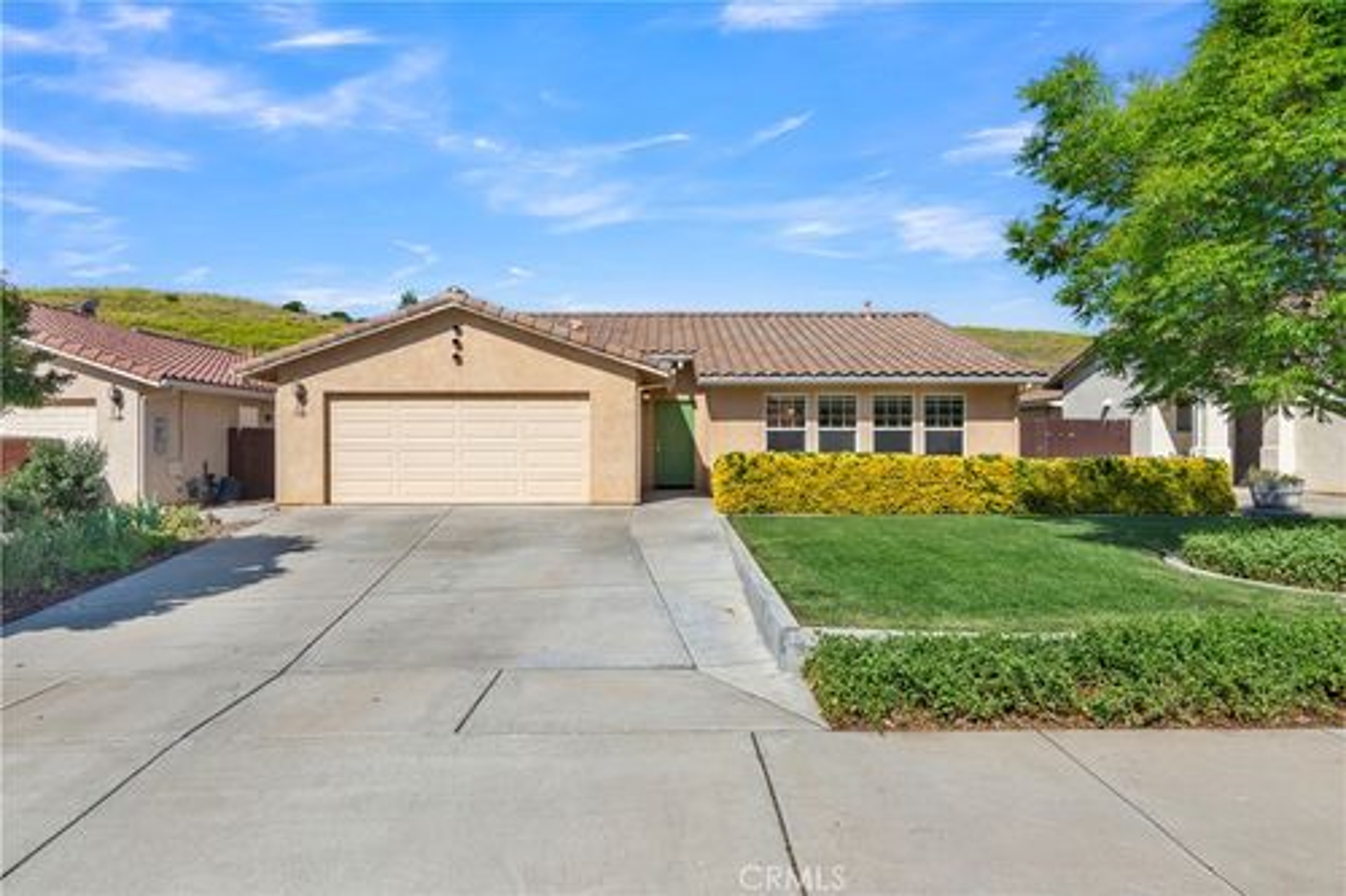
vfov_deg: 59.5
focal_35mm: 21
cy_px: 448
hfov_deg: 81.2
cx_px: 673
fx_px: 785
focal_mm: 21
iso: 200
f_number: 8
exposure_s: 1/250
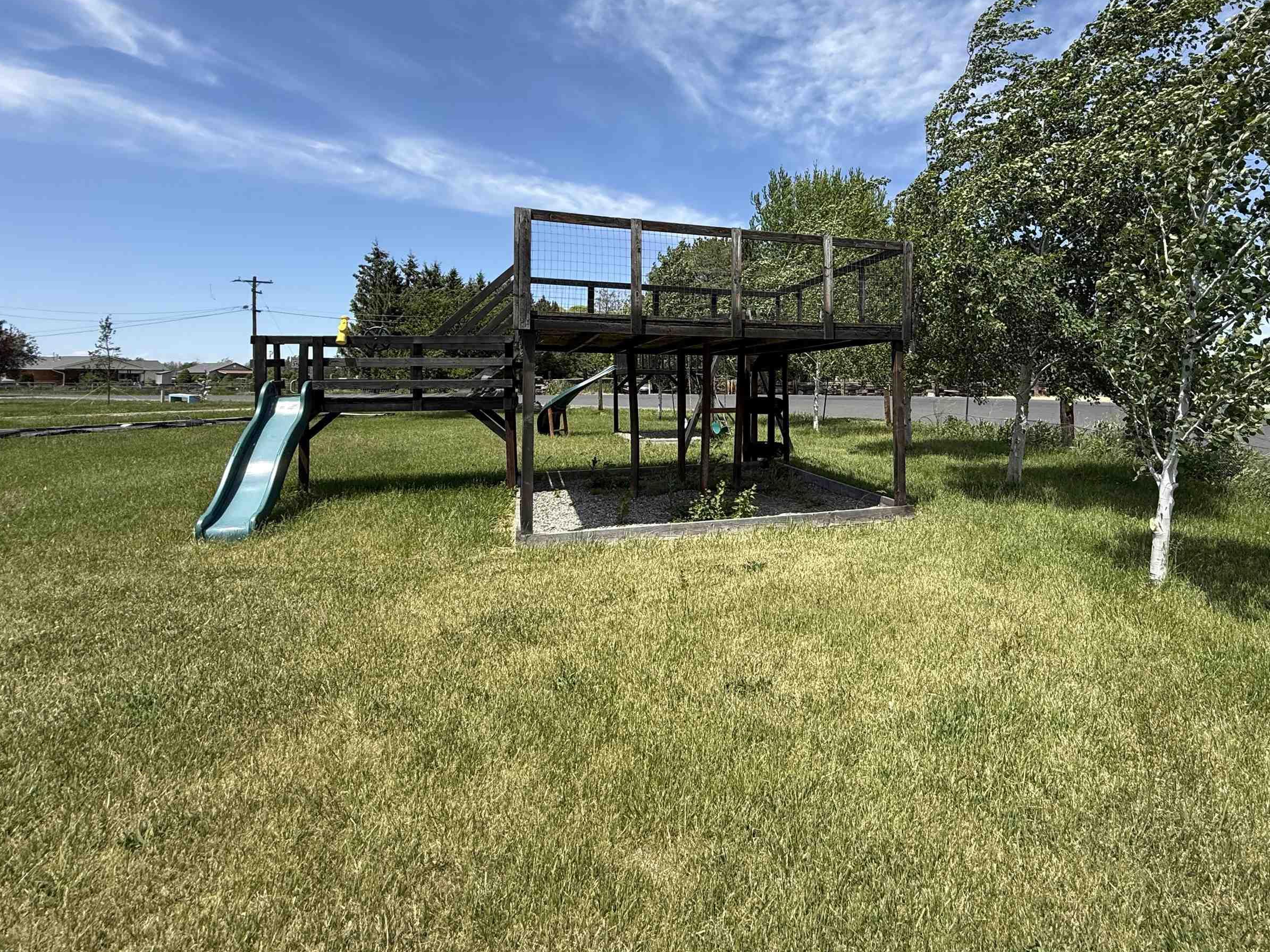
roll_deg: +2.9
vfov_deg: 70.5
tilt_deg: +1.2
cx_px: 787
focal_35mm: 18
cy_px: 362
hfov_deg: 86.2
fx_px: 660
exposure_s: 1/1211
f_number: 2.2
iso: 50
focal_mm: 2.22
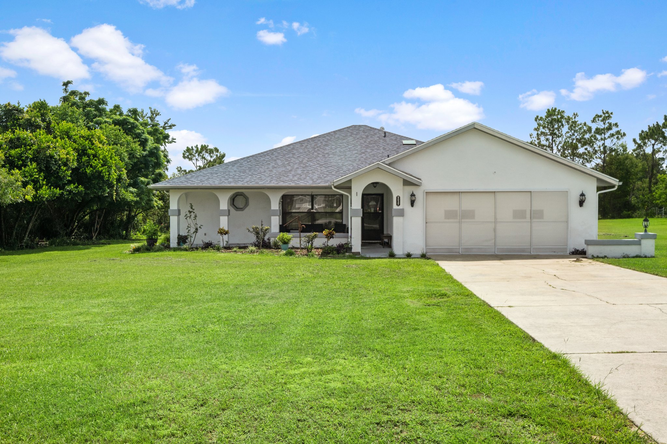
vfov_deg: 36.9
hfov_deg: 53.1
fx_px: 667
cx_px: 334
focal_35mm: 36
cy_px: 222
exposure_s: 1/400
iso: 320
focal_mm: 24
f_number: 8
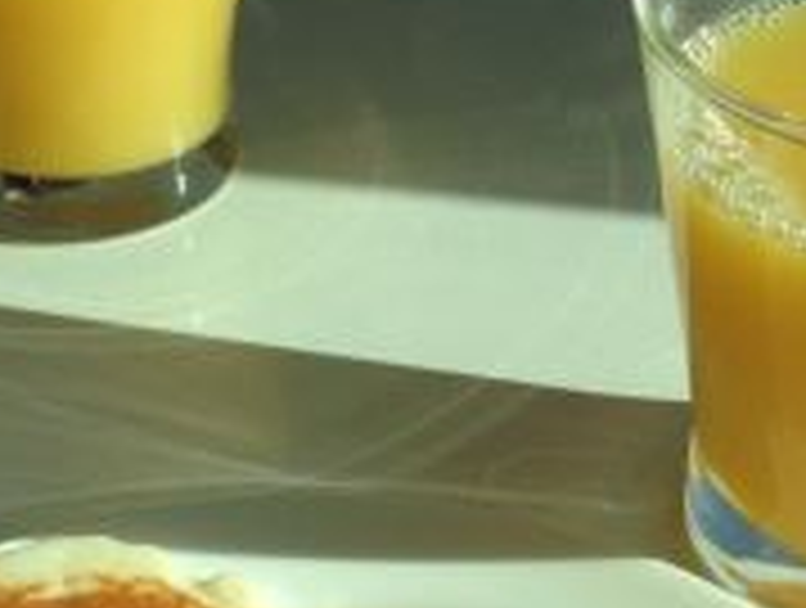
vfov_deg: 15.4
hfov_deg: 21.3
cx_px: 432
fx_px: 2146
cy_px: 777
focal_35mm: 92
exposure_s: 1/1043
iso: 50
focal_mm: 4.13
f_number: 2.4
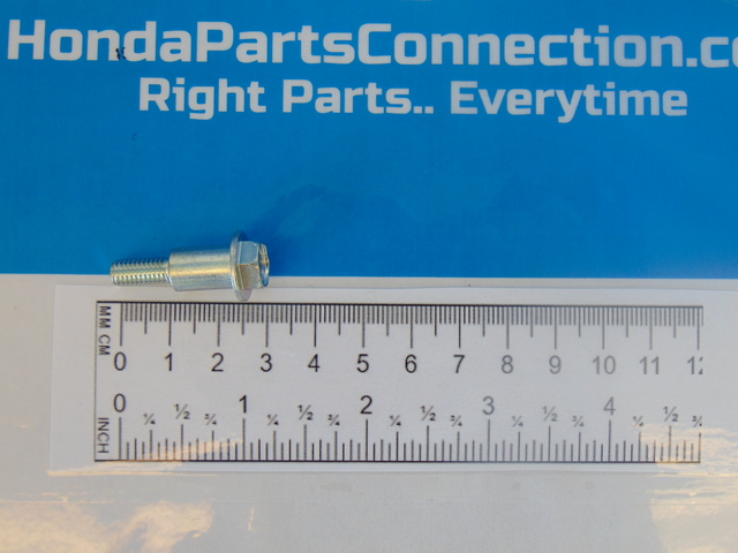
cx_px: 369
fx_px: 895
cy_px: 276
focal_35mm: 42
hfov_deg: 44.8
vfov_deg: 34.3
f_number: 3.3
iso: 80
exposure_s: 1/80
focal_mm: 7.6
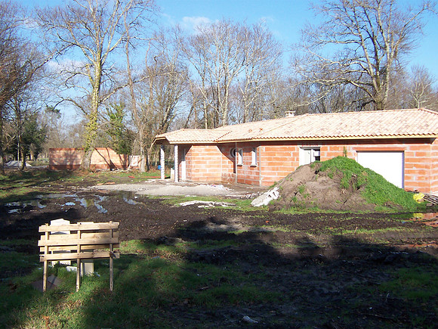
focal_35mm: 36
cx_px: 219
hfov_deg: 51.4
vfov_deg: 39.7
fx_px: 456
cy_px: 164
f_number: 4
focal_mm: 5.6
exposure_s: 1/500
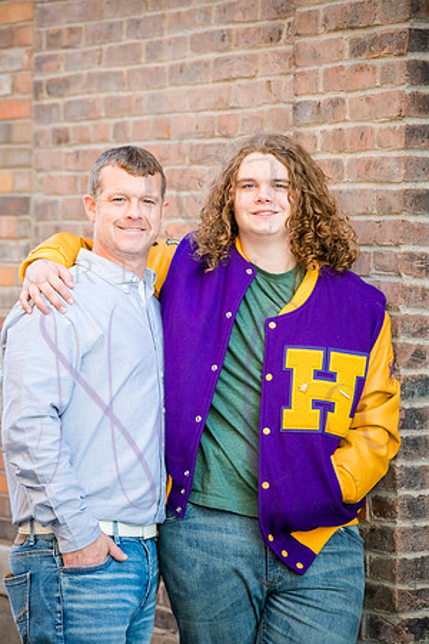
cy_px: 322
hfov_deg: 11.0
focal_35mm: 125
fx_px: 2234
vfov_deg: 16.4
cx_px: 214
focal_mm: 125
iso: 640
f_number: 5
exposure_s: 1/400
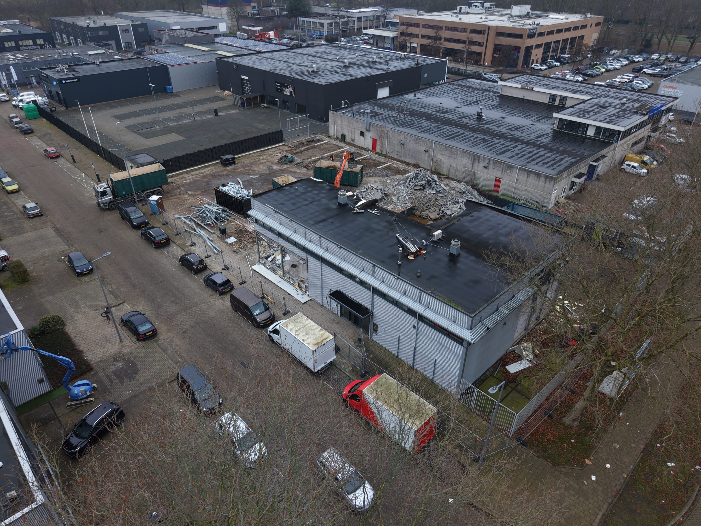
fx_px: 486
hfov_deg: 71.6
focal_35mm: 24
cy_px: 263
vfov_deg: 56.8
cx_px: 350
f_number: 1.8
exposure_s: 1/40
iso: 100
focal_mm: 8.67
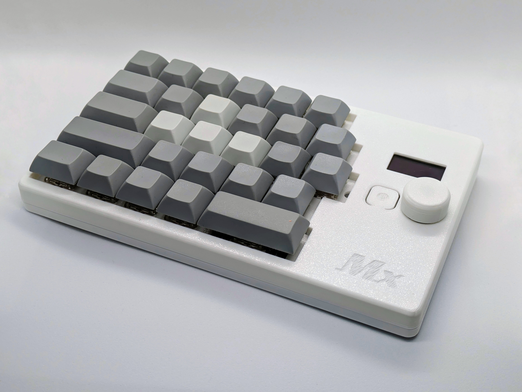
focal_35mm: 51
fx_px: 769
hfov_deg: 37.5
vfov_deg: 28.6
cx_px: 261
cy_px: 196
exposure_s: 1/234
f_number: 1.89
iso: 55
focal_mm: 5.43
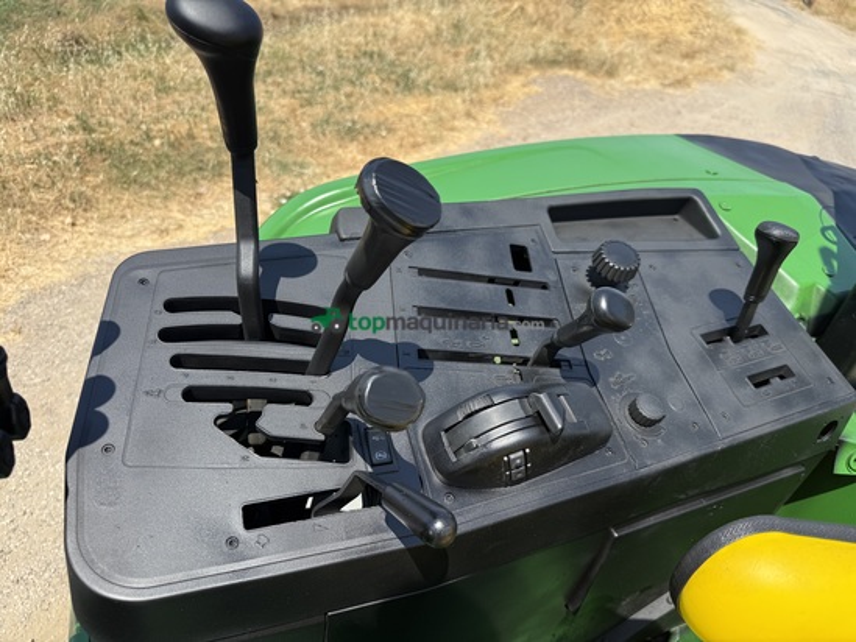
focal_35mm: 24
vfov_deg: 56.8
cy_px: 321
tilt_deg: -36.1
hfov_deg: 71.6
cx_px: 428
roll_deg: -8.8
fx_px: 594
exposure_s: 1/3279
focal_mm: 6.76
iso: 80
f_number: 1.78
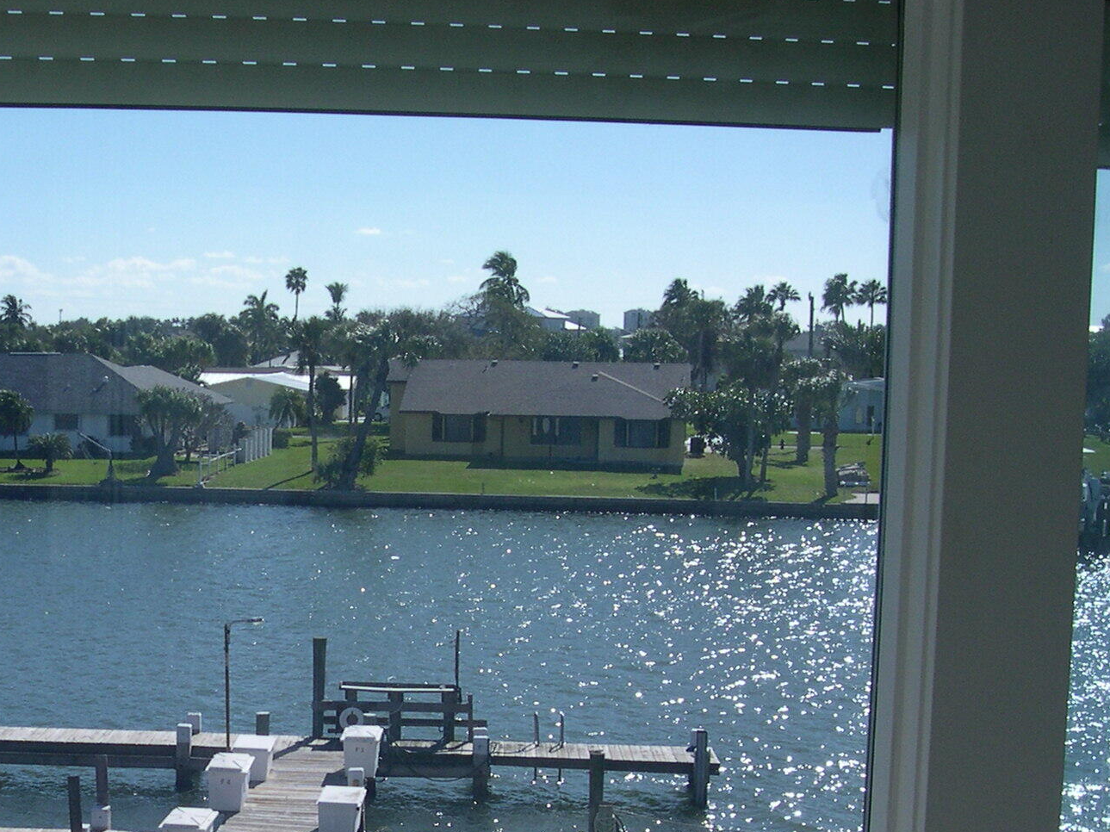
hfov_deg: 28.0
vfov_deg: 21.7
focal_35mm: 67
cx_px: 140
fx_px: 2148
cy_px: 655
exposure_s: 1/376
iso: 100
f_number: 7.6
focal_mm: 8
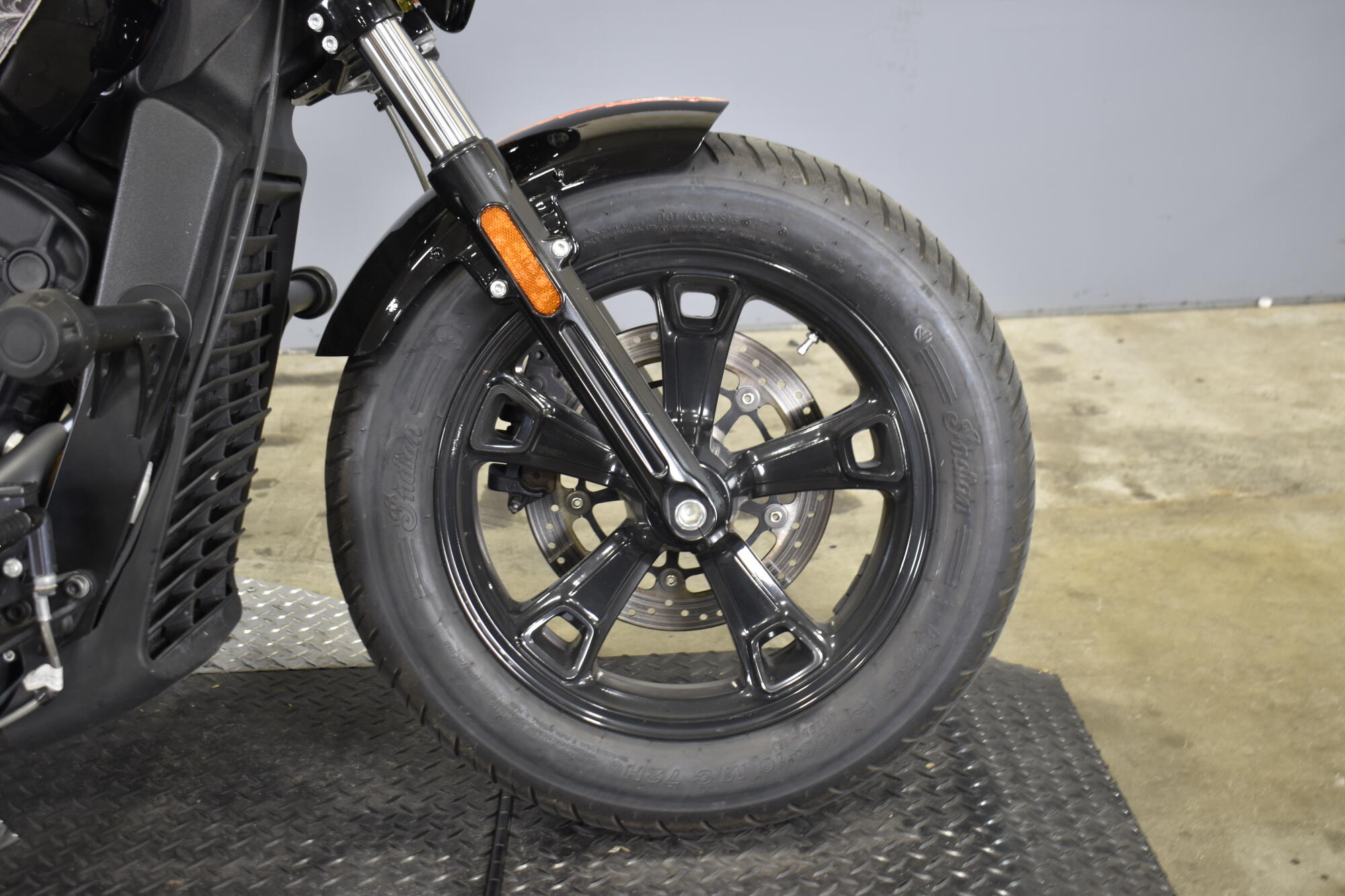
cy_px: 448
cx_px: 672
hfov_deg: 51.3
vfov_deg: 35.5
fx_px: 1401
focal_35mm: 38
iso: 400
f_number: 4
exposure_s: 1/13
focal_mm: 25
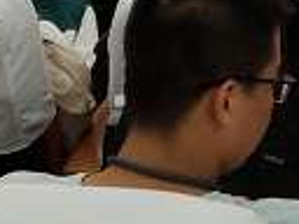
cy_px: -432
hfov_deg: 10.2
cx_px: 474
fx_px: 1615
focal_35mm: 187
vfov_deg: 7.1
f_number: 1.8
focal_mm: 3.95
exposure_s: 1/50
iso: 211
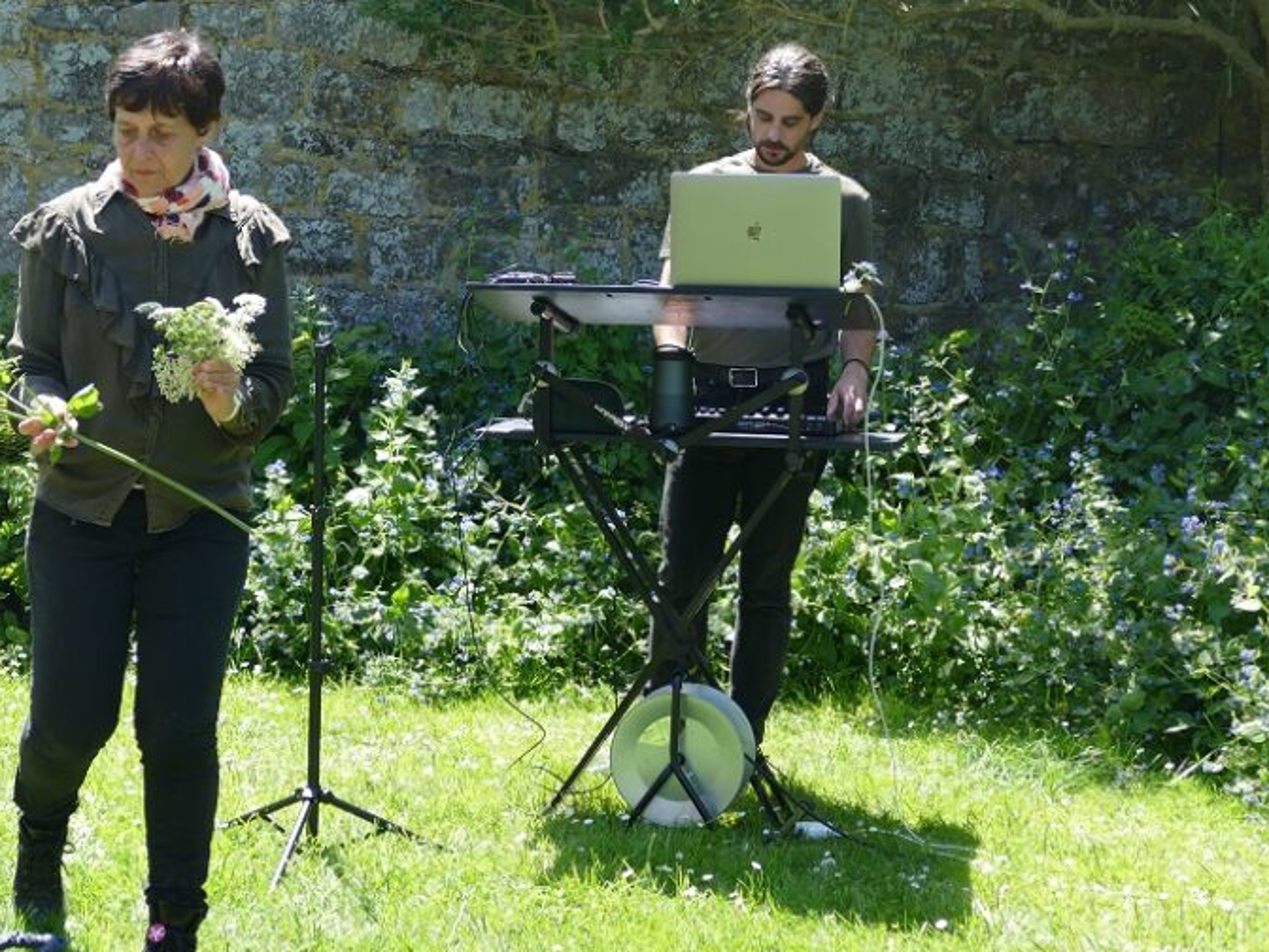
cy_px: 446
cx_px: 425
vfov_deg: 18.2
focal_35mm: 81
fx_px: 2969
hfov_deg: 24.0
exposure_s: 1/400
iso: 125
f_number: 3.4
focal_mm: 19.47
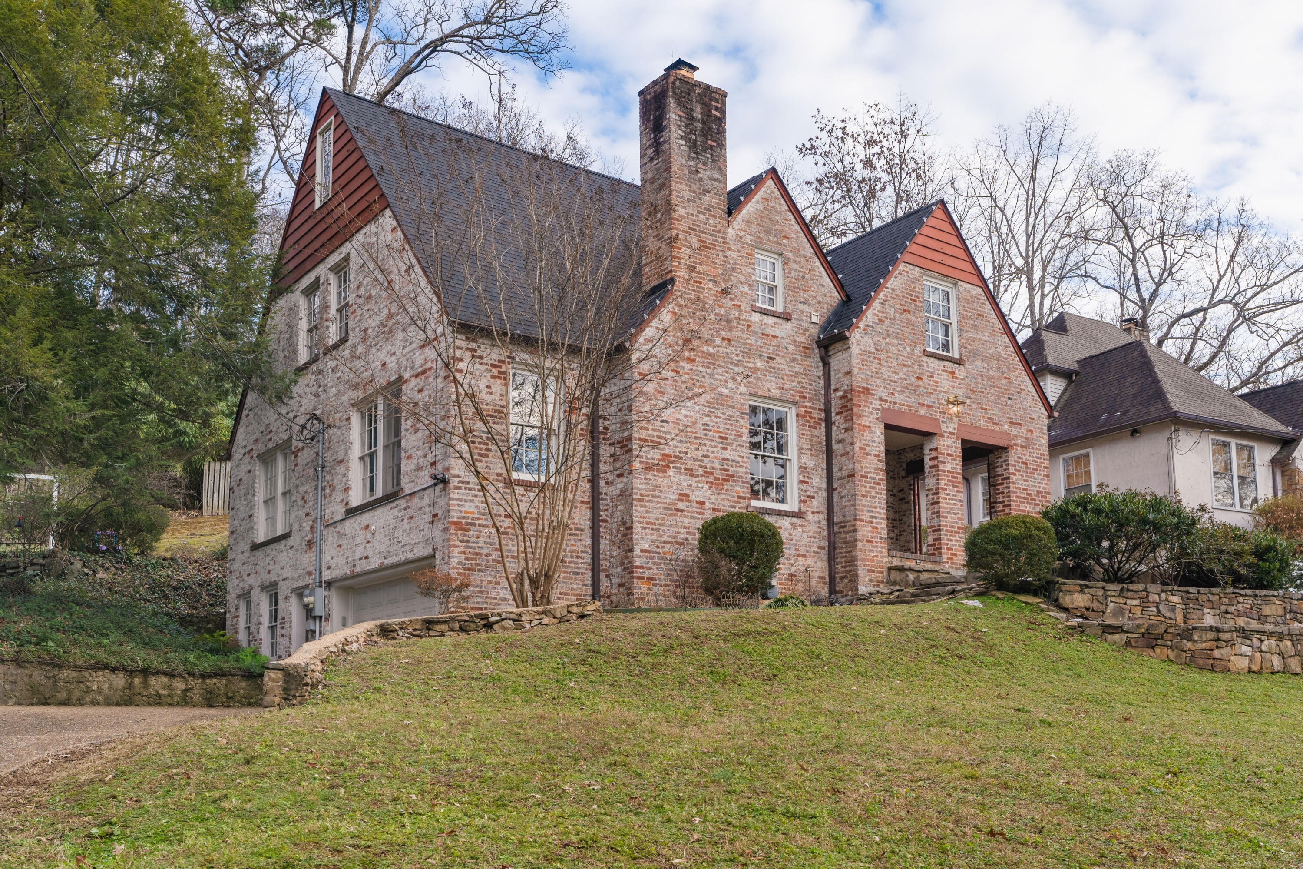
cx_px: 652
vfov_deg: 42.3
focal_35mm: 31
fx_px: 1122
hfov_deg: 60.3
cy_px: 434
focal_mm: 31
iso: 320
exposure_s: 1/640
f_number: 7.1
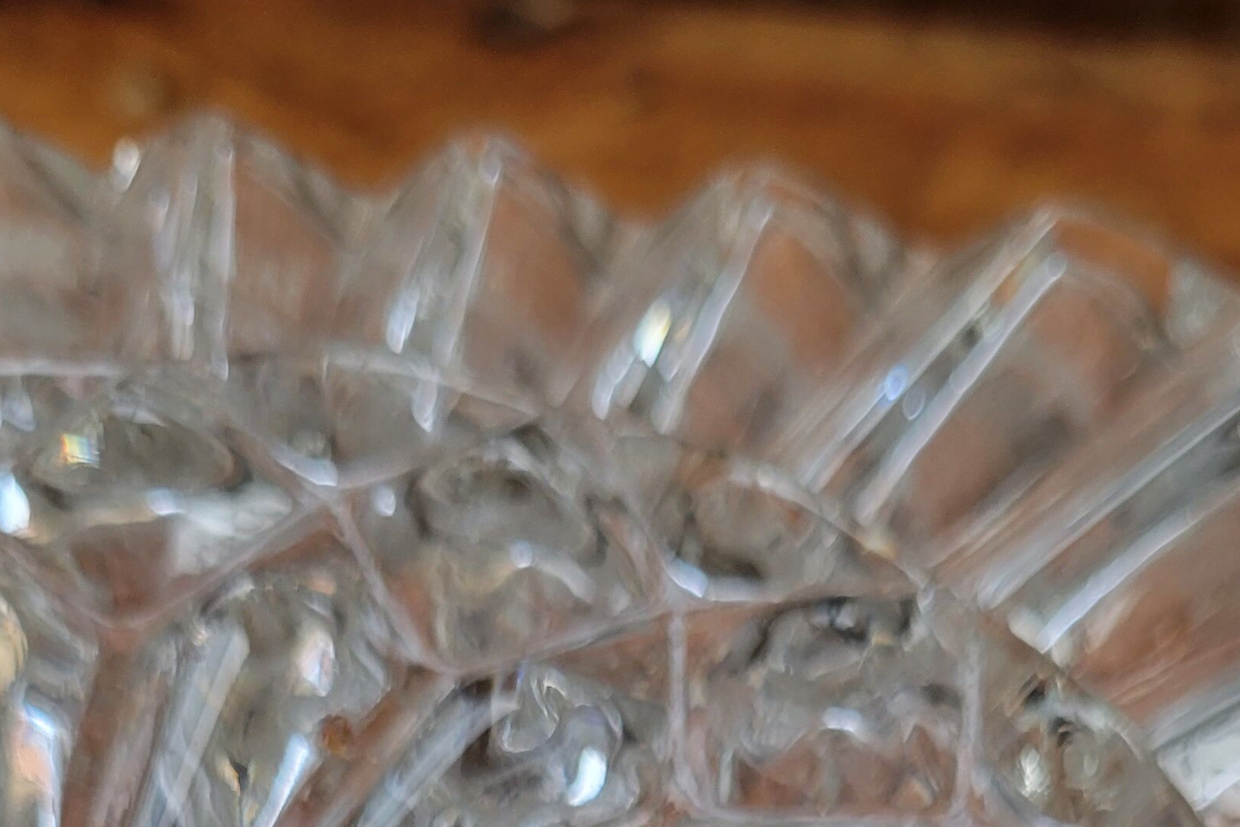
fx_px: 2342
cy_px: 1477
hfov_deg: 29.6
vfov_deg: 16.7
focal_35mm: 68
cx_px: 708
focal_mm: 5.4
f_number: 1.8
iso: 100
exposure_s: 1/100
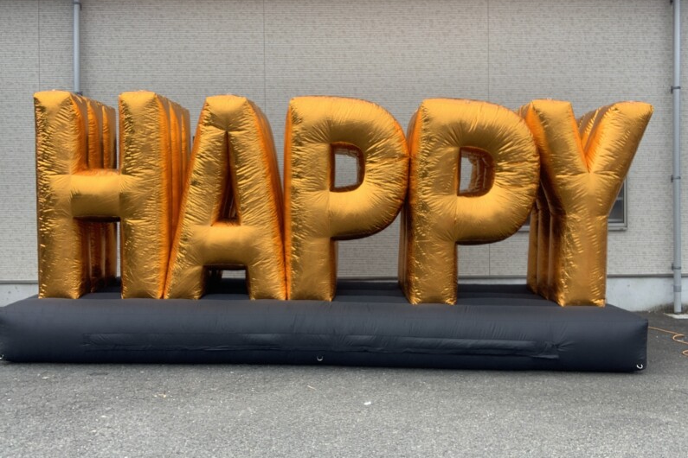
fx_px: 650
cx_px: 338
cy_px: 216
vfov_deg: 38.9
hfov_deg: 55.8
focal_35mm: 34
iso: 20
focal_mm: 2.87
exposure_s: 1/121
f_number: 2.2
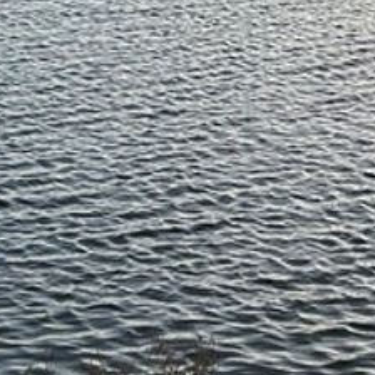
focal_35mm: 140
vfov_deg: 12.4
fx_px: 1716
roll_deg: +2.5
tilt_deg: -12.4
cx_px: 435
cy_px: 44
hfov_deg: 12.2
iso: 50
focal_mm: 5.7
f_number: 1.5
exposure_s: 1/419
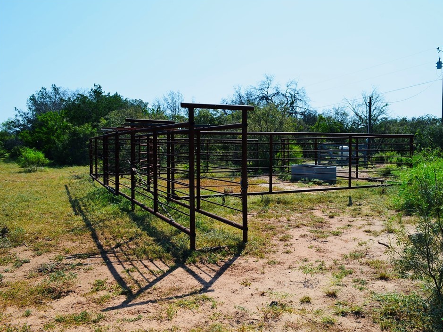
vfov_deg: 46.8
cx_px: 253
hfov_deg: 59.7
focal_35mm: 30
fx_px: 384
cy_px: 166
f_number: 11
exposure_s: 1/125
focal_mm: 18
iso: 110
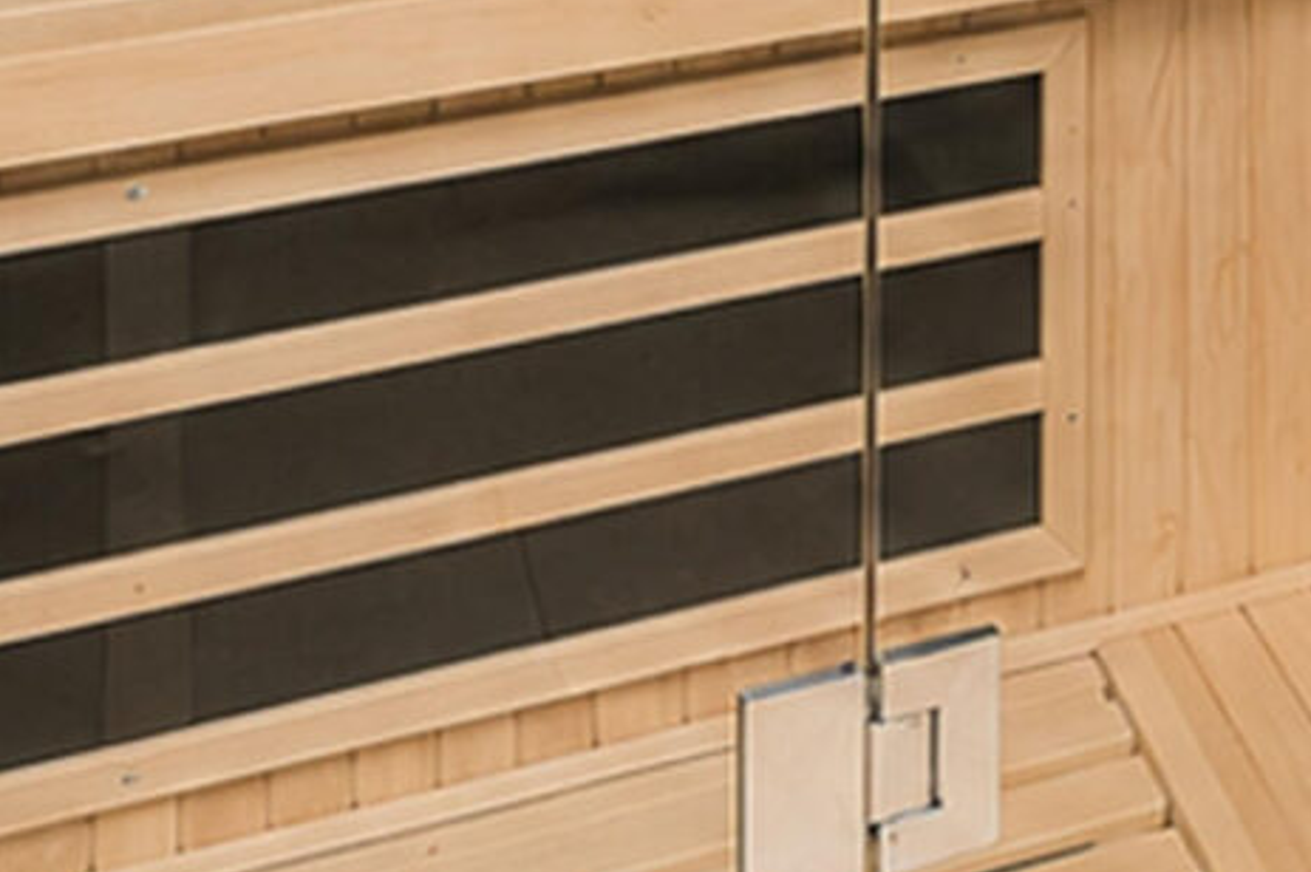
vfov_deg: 13.3
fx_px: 3020
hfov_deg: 21.6
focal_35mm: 83
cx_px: 1809
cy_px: -1063
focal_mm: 10
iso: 1250
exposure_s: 1/250
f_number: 7.1
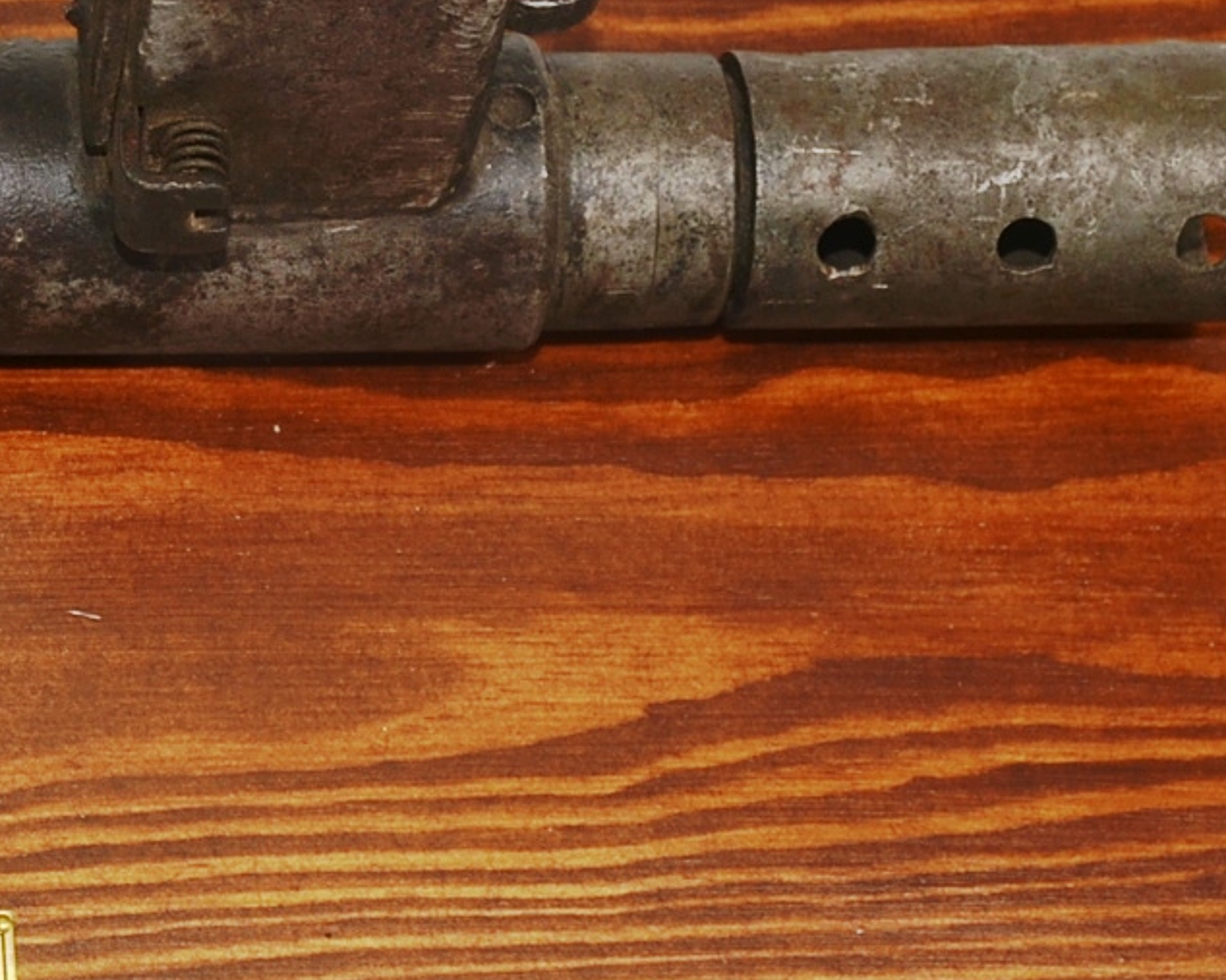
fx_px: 4753
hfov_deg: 14.3
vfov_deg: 11.8
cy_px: 489
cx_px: -176
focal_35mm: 131
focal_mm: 24
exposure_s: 1/250
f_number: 4
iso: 100
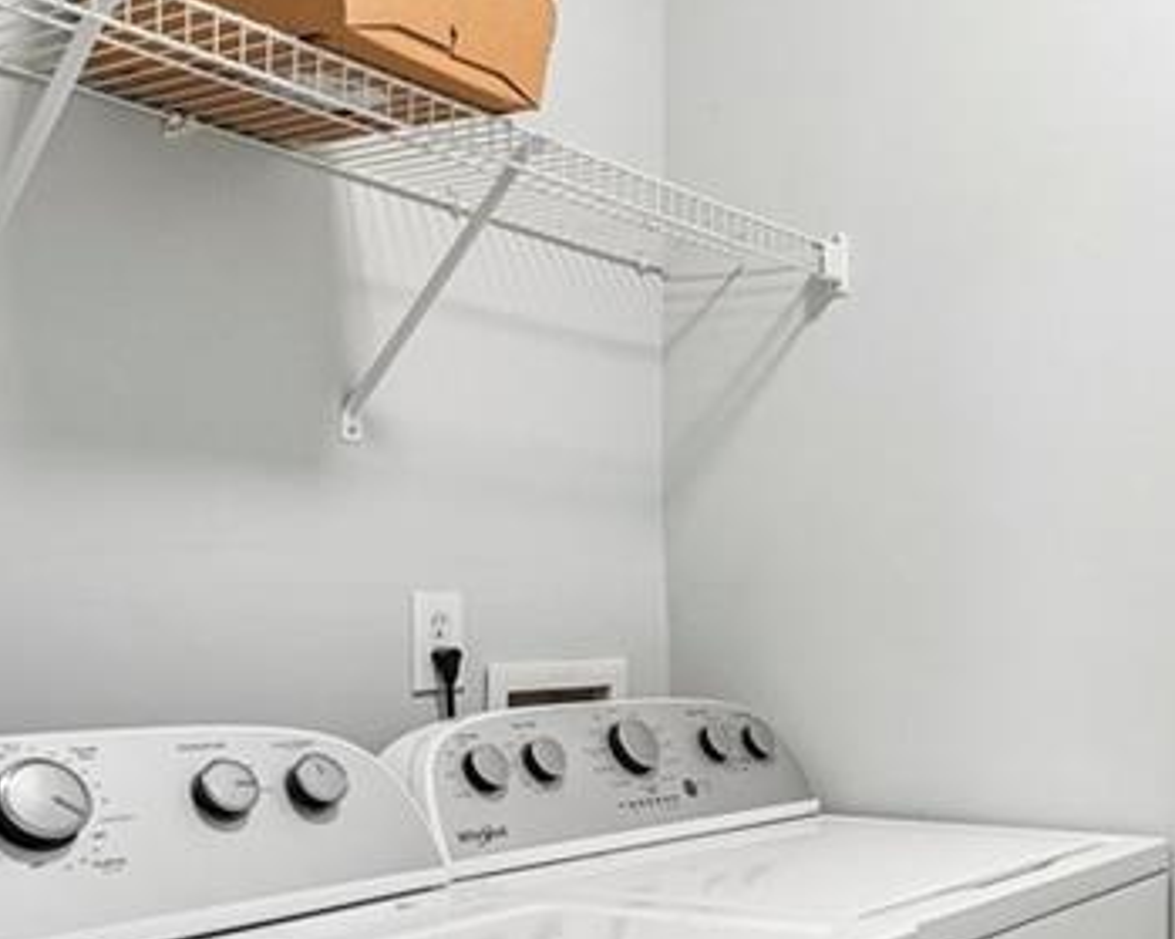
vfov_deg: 33.9
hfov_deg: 39.2
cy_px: 597
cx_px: 1047
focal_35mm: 44
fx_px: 1530
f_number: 8
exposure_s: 1/3.33
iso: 800
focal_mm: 16
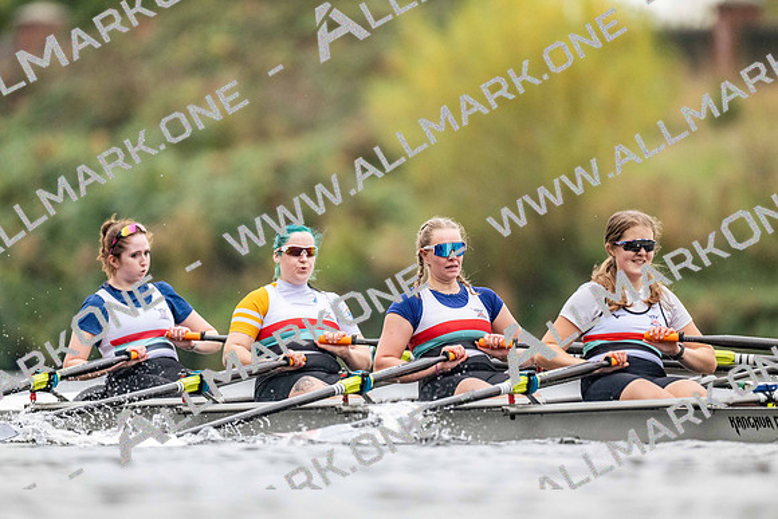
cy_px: 260
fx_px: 12969
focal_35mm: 600
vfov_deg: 2.3
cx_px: 389
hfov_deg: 3.4
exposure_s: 1/2500
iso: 4500
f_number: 4
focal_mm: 600
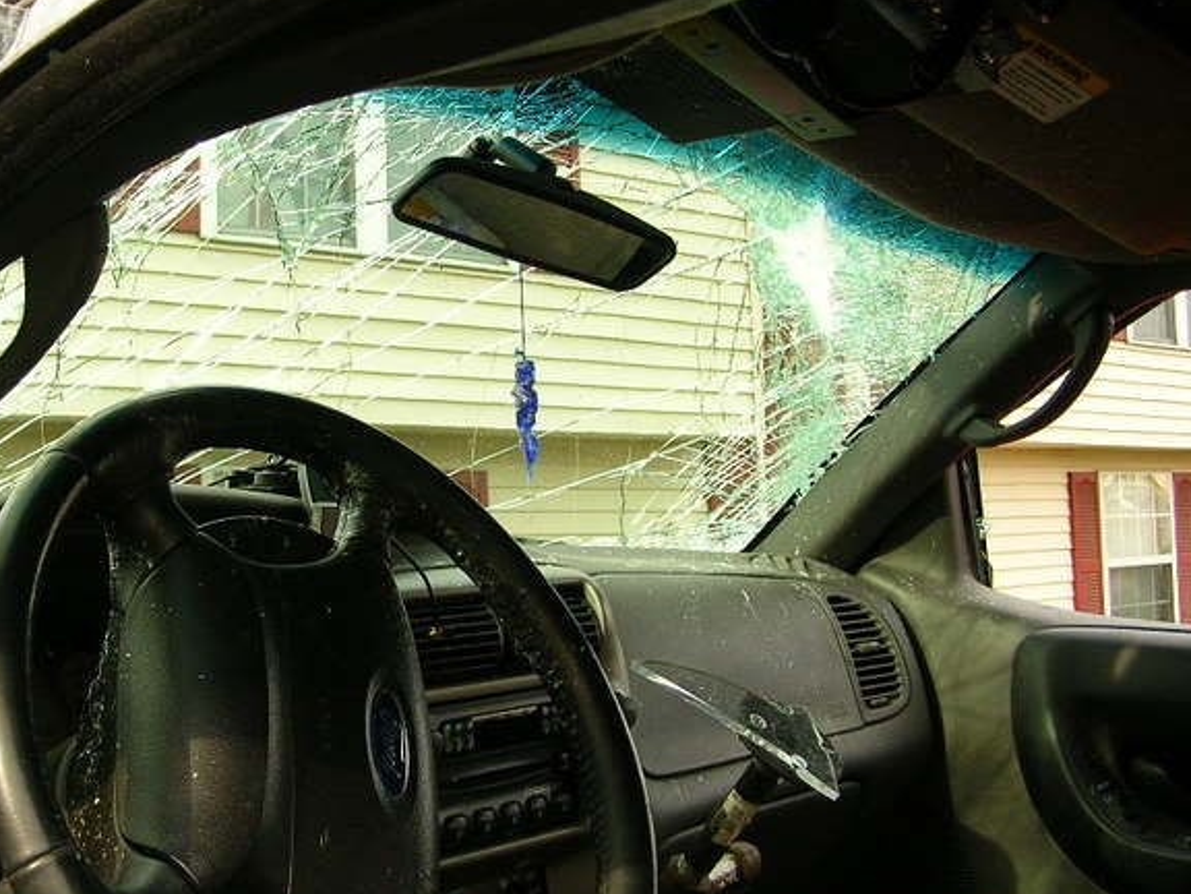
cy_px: 445
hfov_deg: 37.7
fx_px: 1720
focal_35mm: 50
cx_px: 380
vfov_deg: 29.1
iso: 50
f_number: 2.7
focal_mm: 6
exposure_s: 1/162
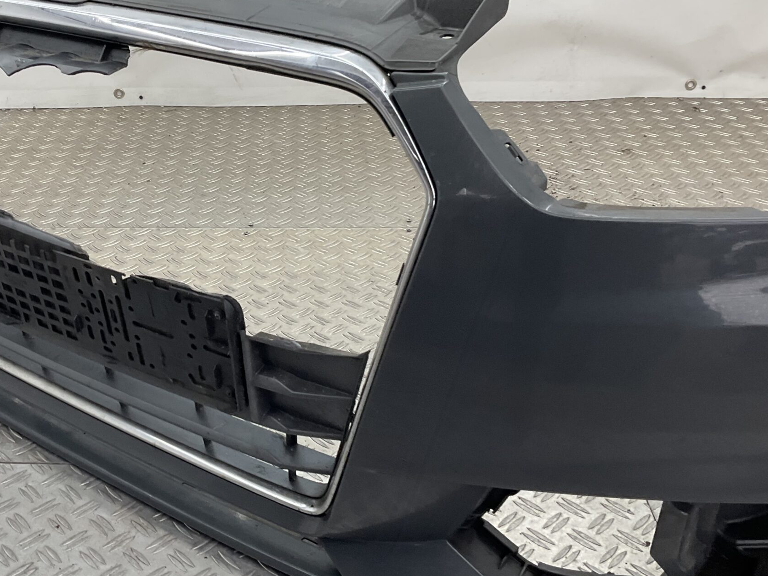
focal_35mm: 44
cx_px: 234
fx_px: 976
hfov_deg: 42.2
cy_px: 253
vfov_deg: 32.8
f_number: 1.8
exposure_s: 1/120
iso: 32
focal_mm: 3
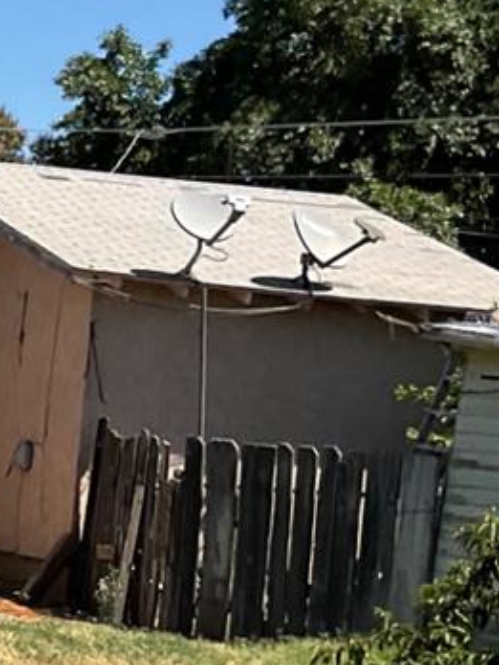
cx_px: -573
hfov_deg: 10.6
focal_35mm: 125
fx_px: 2403
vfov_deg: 15.8
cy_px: 397
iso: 16
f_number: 1.8
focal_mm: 3
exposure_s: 1/1490
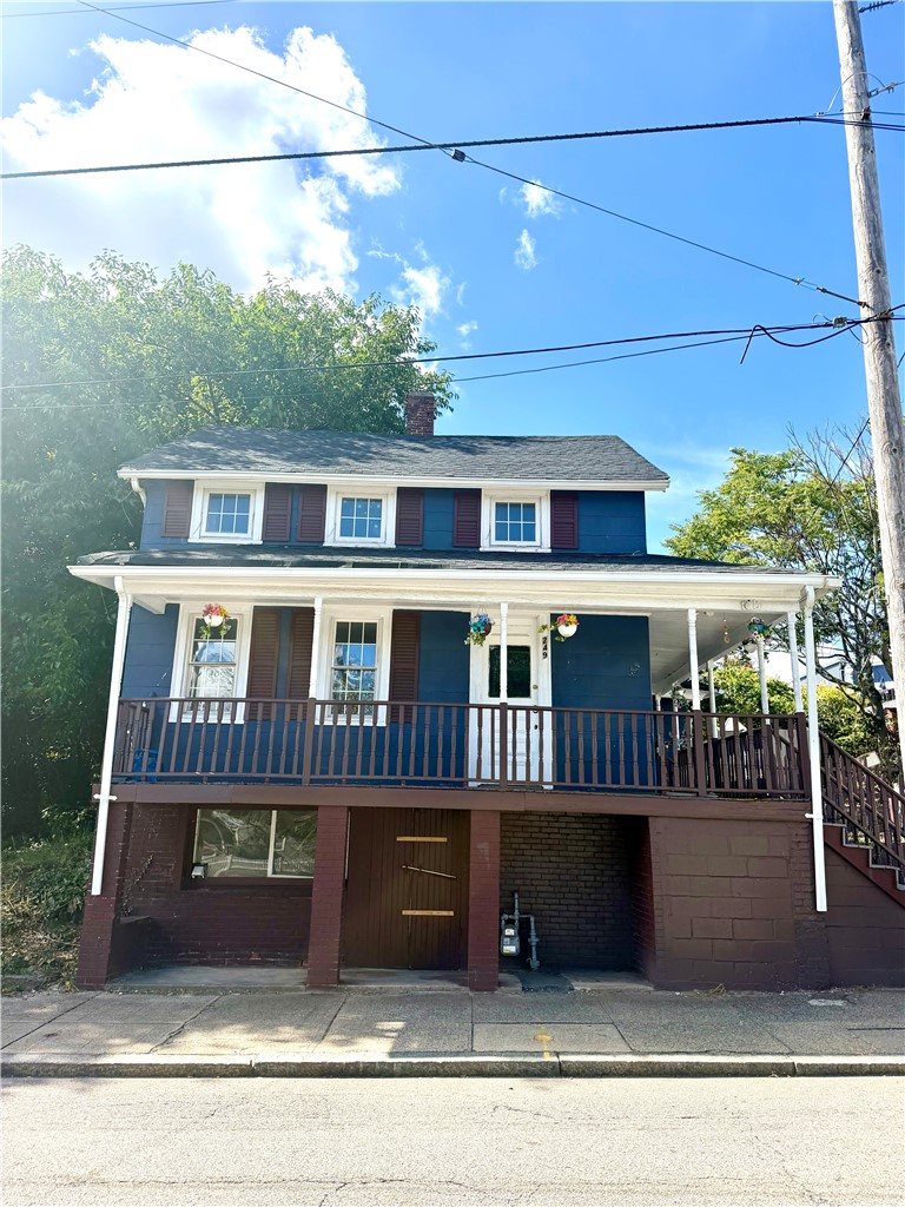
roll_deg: -1.8
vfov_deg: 71.6
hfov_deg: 56.8
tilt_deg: +14.0
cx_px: 452
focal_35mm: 24
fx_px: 837
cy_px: 604
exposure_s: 1/3584
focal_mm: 6.76
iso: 100
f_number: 1.78
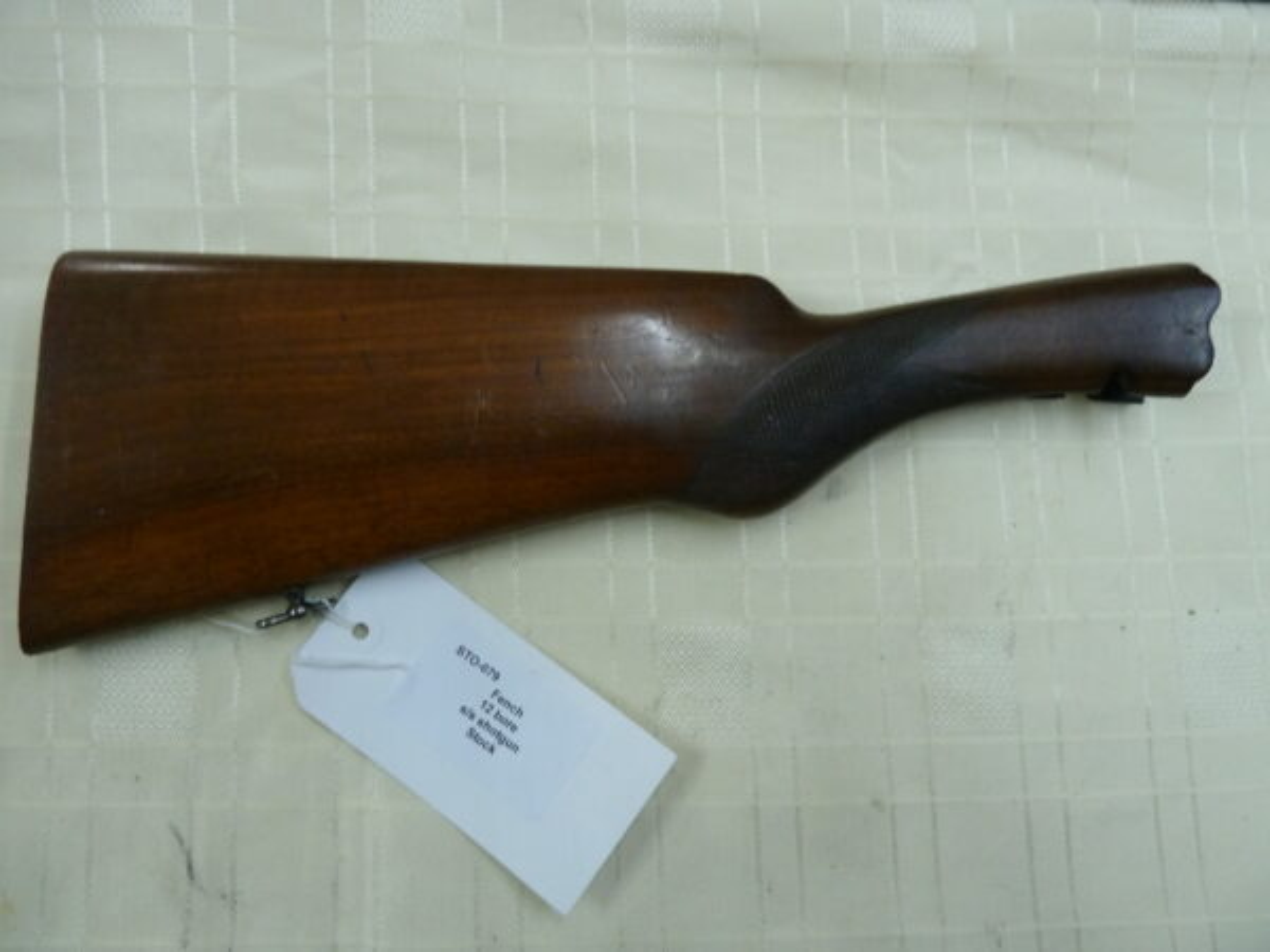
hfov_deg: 69.4
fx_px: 917
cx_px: 635
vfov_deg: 54.9
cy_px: 476
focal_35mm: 25
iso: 250
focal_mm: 4.1
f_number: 3.3
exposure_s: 1/30
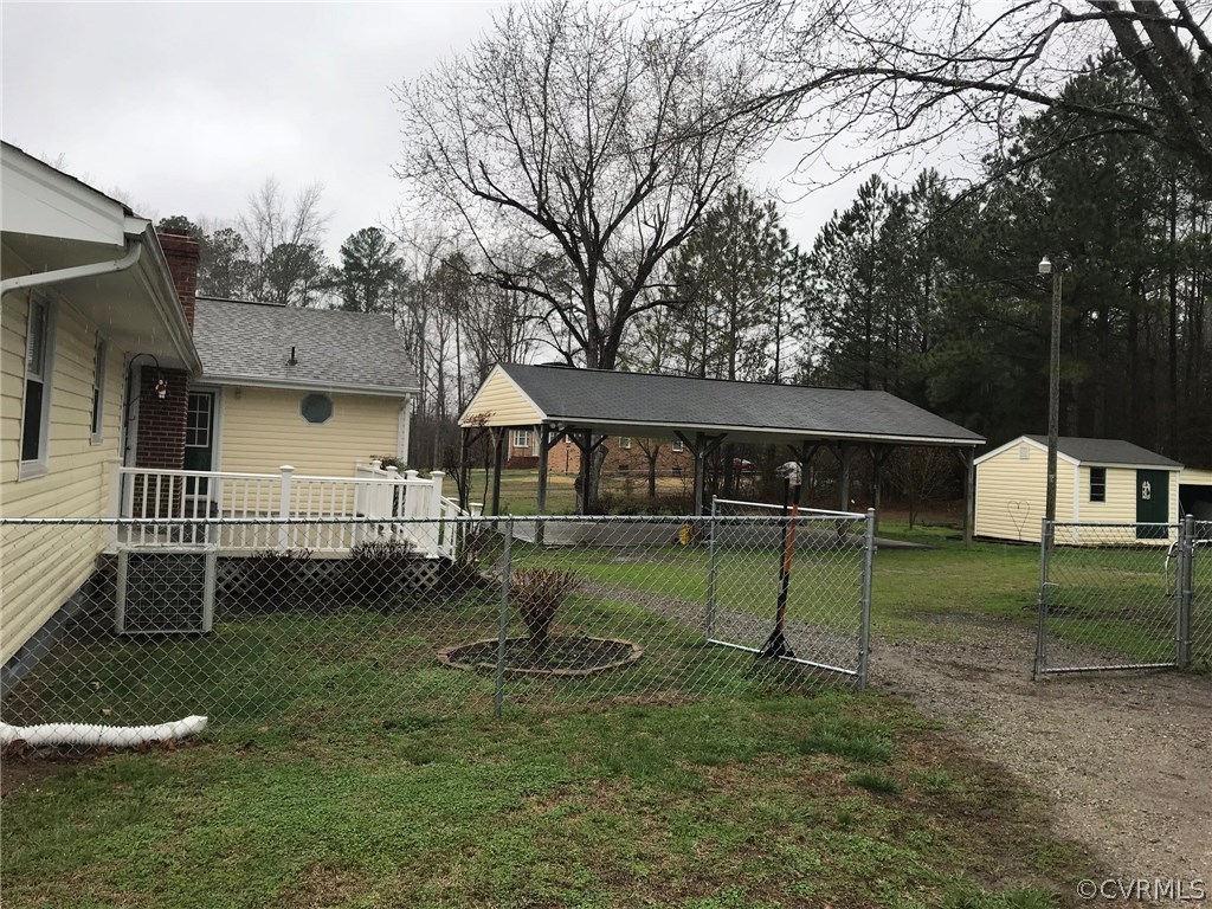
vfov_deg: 49.7
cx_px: 606
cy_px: 454
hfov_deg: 63.4
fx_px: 980
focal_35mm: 28
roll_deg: -2.1
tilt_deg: +1.0
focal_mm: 3.99
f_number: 1.8
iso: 20
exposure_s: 1/454
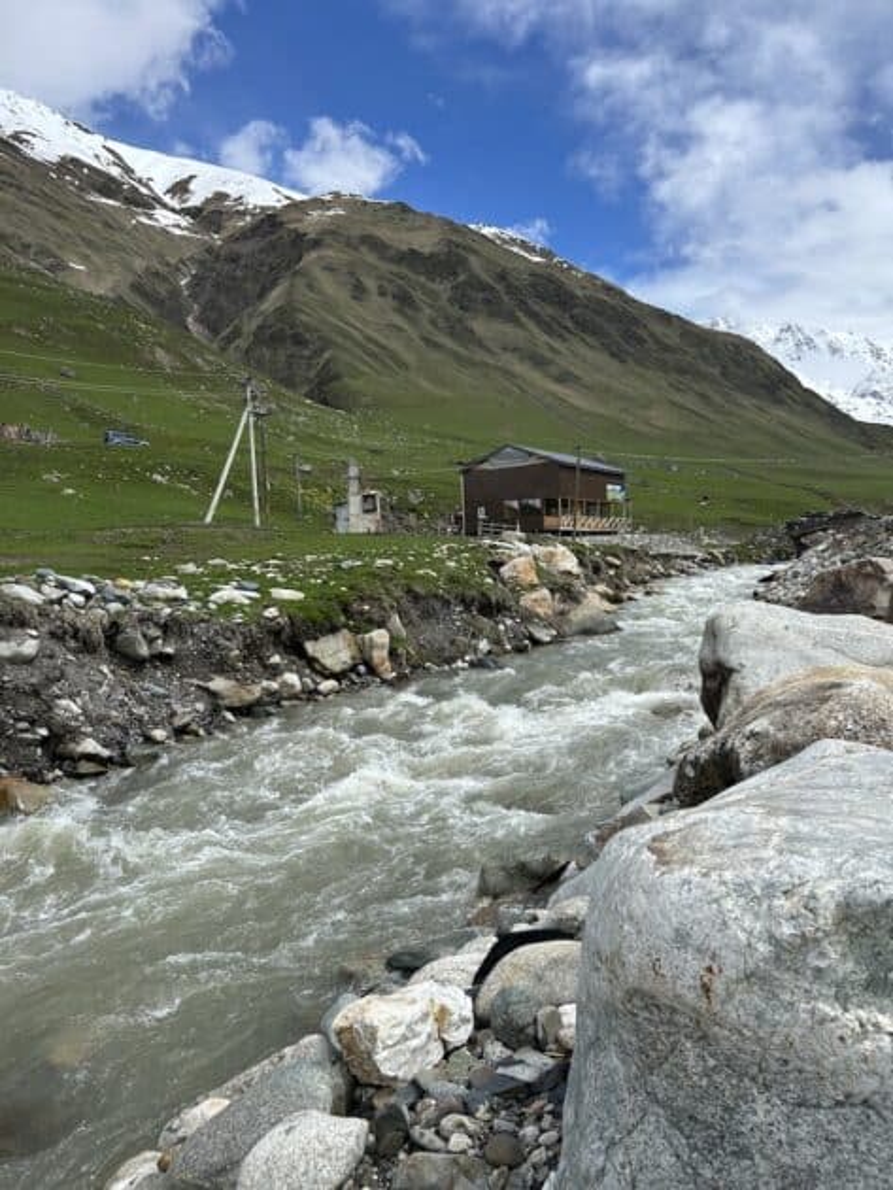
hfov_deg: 53.1
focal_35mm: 26
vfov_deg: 67.3
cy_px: 595
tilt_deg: -1.9
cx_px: 446
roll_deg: +2.2
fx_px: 894
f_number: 1.5
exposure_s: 1/4630
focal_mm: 5.7
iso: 50
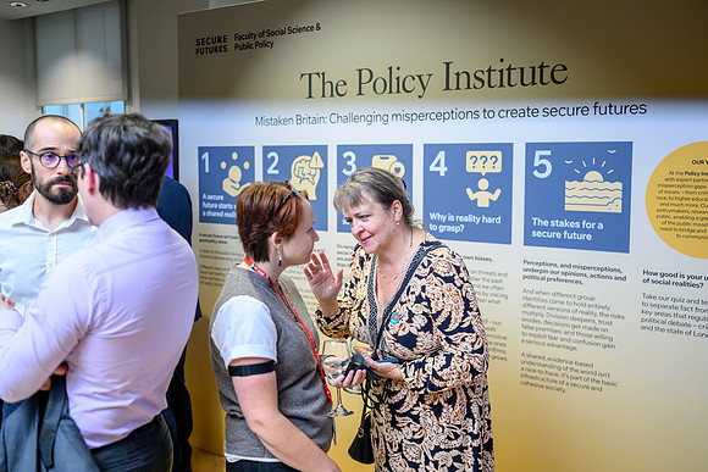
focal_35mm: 35
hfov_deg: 54.2
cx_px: 354
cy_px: 236
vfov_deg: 37.7
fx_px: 691
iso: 800
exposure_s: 1/320
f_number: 2
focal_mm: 35
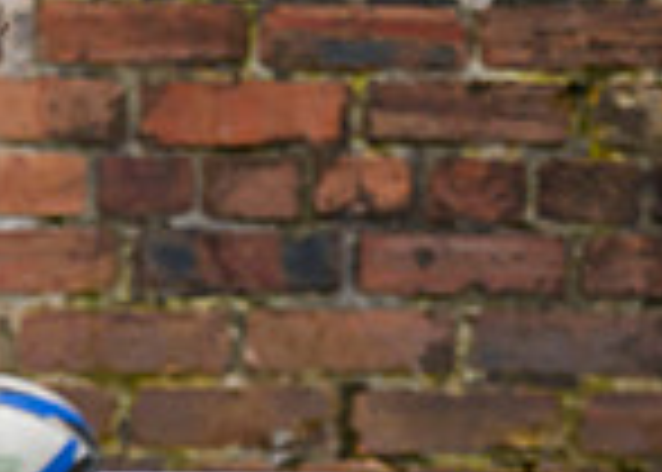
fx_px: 52456
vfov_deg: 0.5
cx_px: 19
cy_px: 381
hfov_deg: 0.7
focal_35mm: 2790
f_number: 3.5
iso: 640
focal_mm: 400
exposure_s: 1/2000
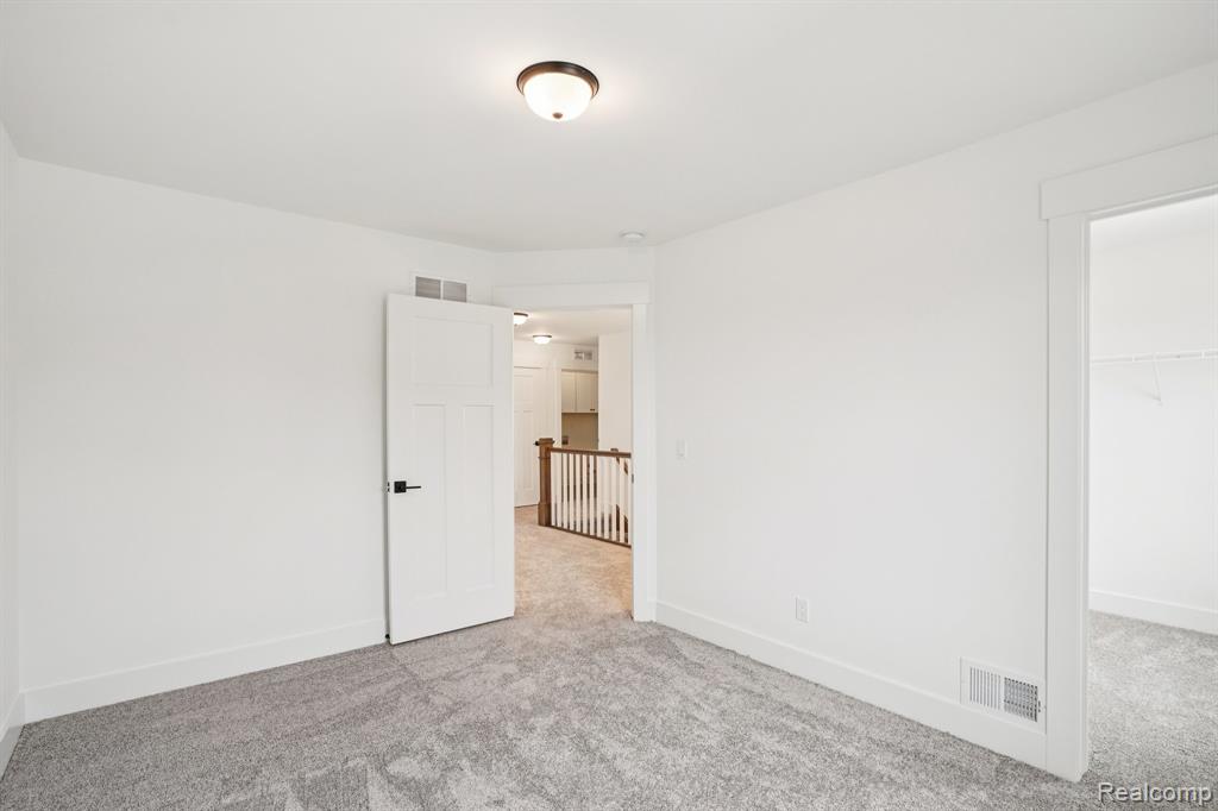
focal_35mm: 16
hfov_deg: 96.8
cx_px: 609
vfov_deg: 73.7
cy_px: 406
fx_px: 541
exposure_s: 1/30
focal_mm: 16
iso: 400
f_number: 8
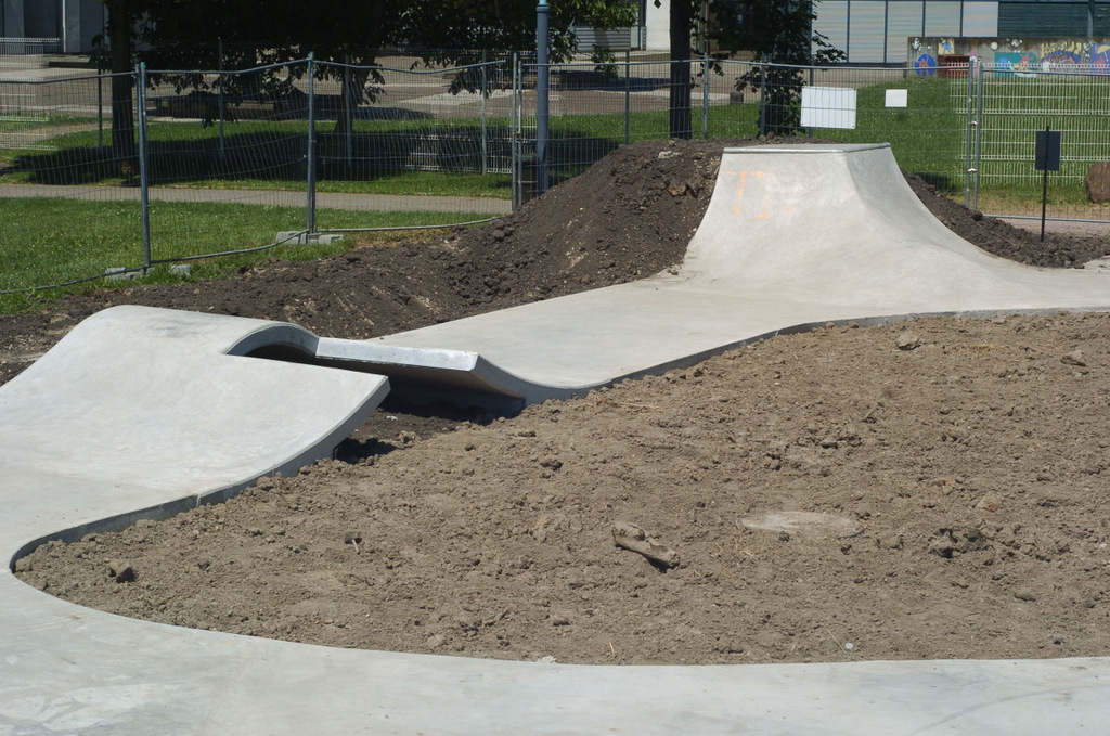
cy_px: 368
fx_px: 2309
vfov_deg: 18.1
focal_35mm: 75
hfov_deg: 27.0
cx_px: 555
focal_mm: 50
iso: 200
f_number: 10
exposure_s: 1/400
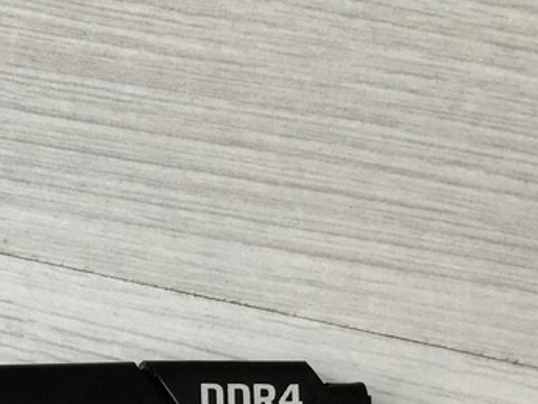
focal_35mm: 121
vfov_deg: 11.5
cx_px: -346
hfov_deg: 14.7
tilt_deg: -82.3
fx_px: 1881
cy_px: 686
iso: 32
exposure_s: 1/100
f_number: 2.2
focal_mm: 4.15
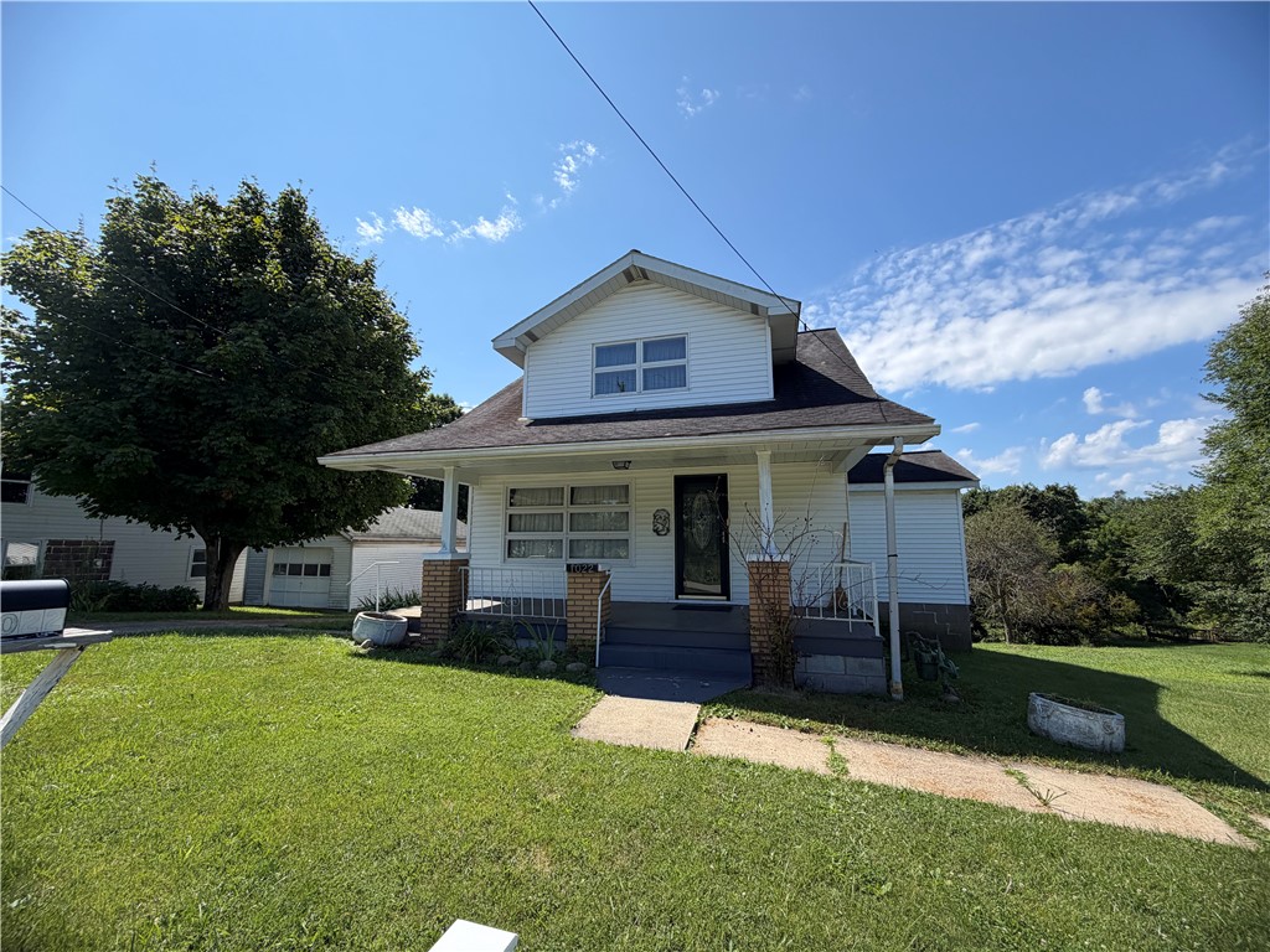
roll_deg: +0.1
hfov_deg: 102.1
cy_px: 476
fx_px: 514
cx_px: 635
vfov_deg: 85.7
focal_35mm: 14
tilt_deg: +8.1
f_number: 2.2
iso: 25
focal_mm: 2.22
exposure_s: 1/770
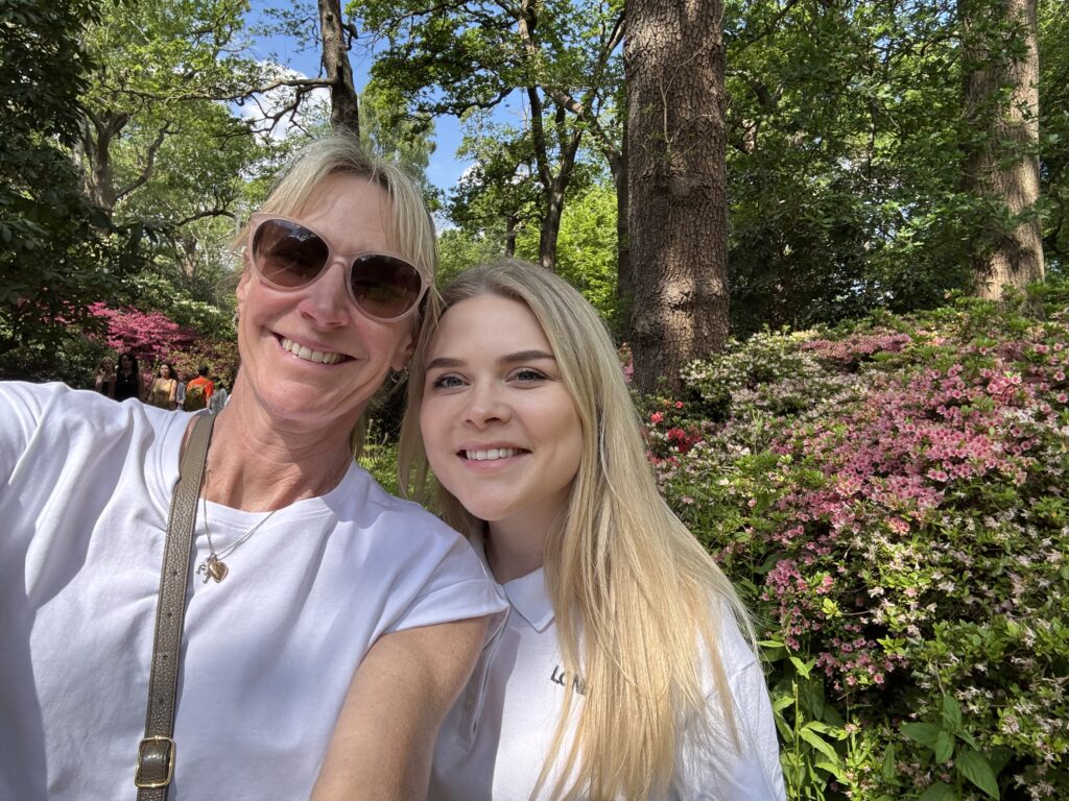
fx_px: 710
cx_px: 534
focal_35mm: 23
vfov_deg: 58.9
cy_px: 400
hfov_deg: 73.9
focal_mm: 2.69
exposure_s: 1/422
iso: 25
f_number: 1.9
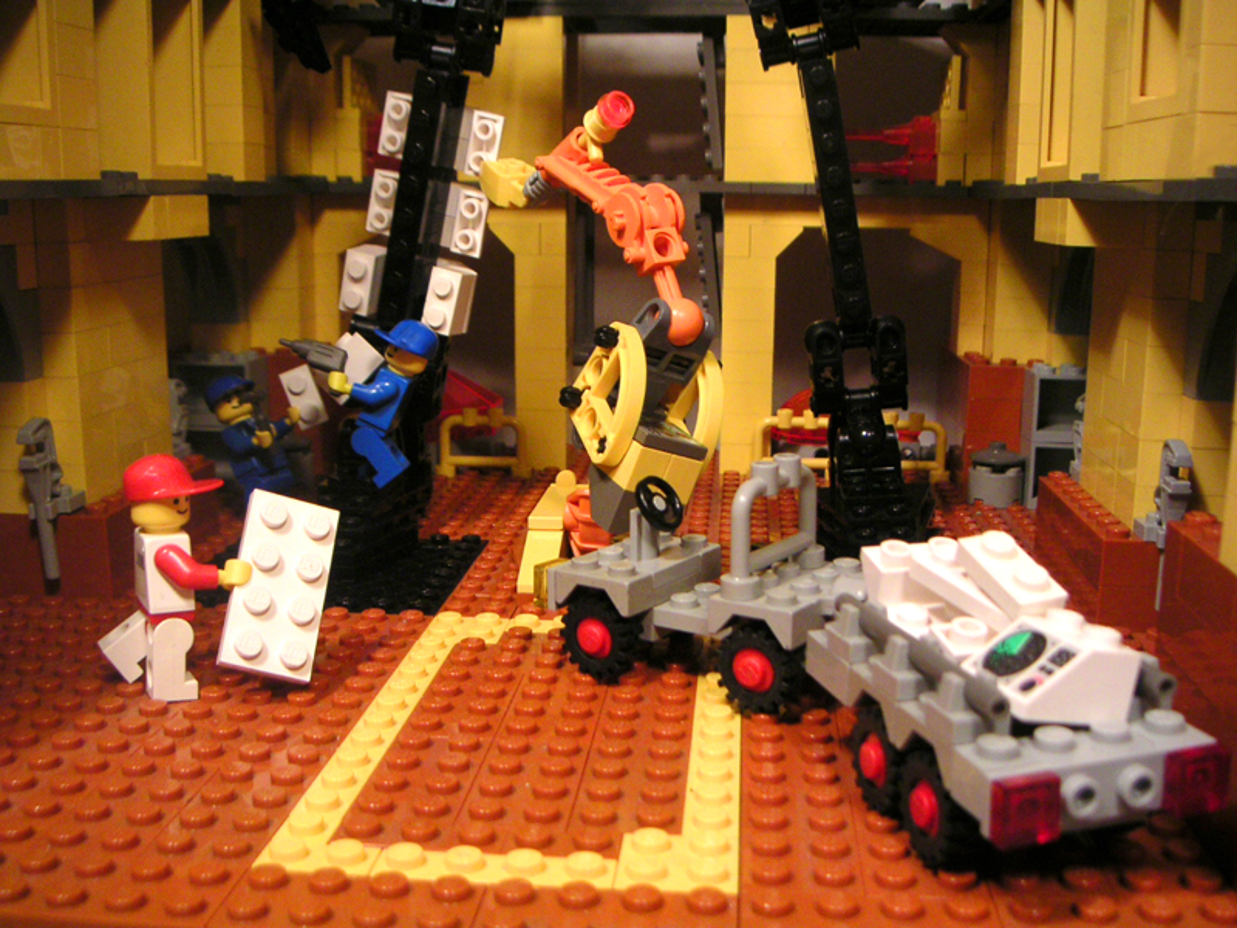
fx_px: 1322
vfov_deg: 38.7
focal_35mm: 37
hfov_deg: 50.1
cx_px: 618
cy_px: 464
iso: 100
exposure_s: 1/45
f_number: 2.8
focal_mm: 5.7
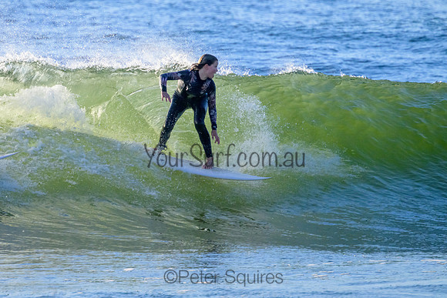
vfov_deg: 1.3
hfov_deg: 1.9
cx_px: 140
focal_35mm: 1098
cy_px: 104
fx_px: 13636
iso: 1600
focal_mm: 800
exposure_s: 1/2000
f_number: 11
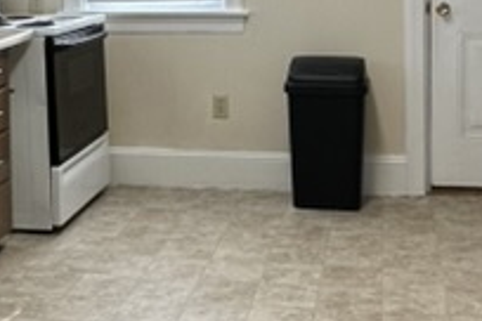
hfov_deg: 27.7
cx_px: 206
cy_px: -7
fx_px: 977
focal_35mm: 73
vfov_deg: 18.2
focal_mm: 2.22
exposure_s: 1/120
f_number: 2.2
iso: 100
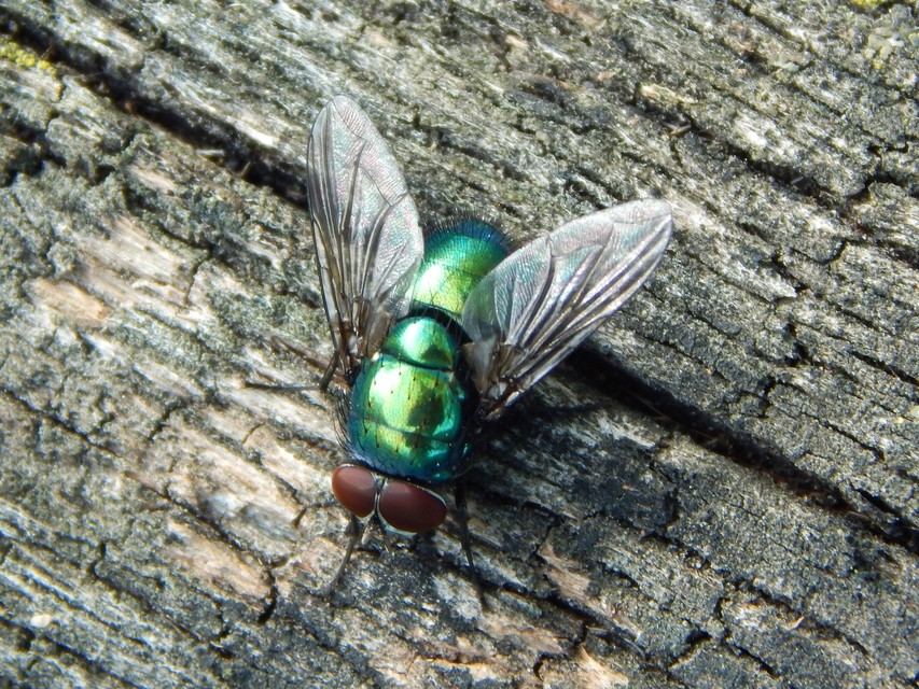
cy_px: 344
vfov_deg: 7.2
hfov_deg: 9.6
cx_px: 460
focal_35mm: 207
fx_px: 5496
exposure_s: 1/80
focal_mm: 37.1
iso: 125
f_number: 5.4
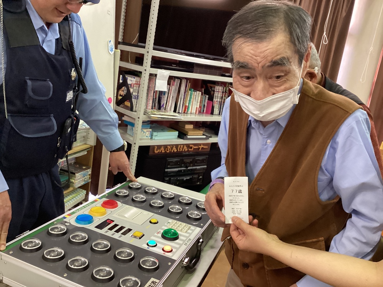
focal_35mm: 31
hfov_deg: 58.4
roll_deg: -10.4
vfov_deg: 45.4
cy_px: 144
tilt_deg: -13.3
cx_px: 192
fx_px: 343
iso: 320
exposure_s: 1/40
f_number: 2.4
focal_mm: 3.3
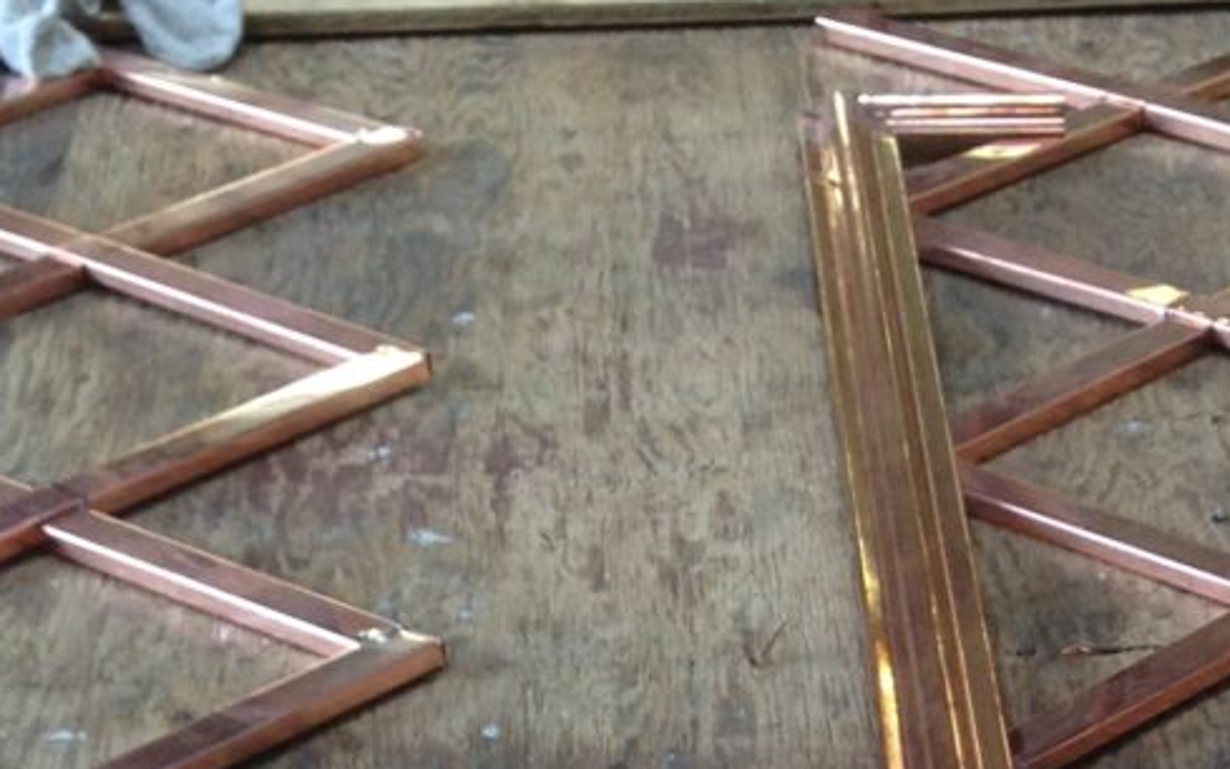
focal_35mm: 122
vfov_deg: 10.1
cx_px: 875
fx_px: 4091
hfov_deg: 17.0
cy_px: 1411
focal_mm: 4.12
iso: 64
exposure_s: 1/60
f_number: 2.4
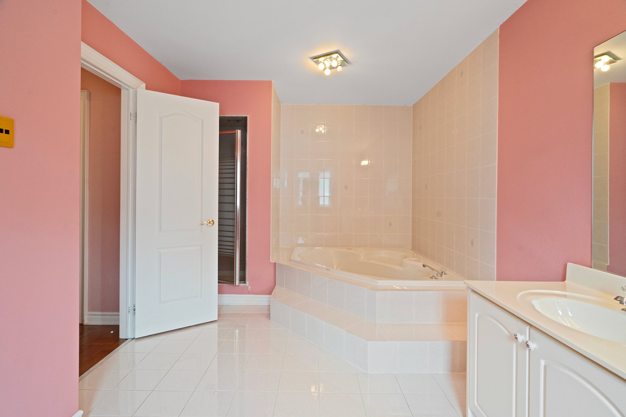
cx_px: 313
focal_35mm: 16
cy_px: 208
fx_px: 278
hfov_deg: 96.7
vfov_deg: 73.7
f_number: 9
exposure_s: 1/30
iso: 4000
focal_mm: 16
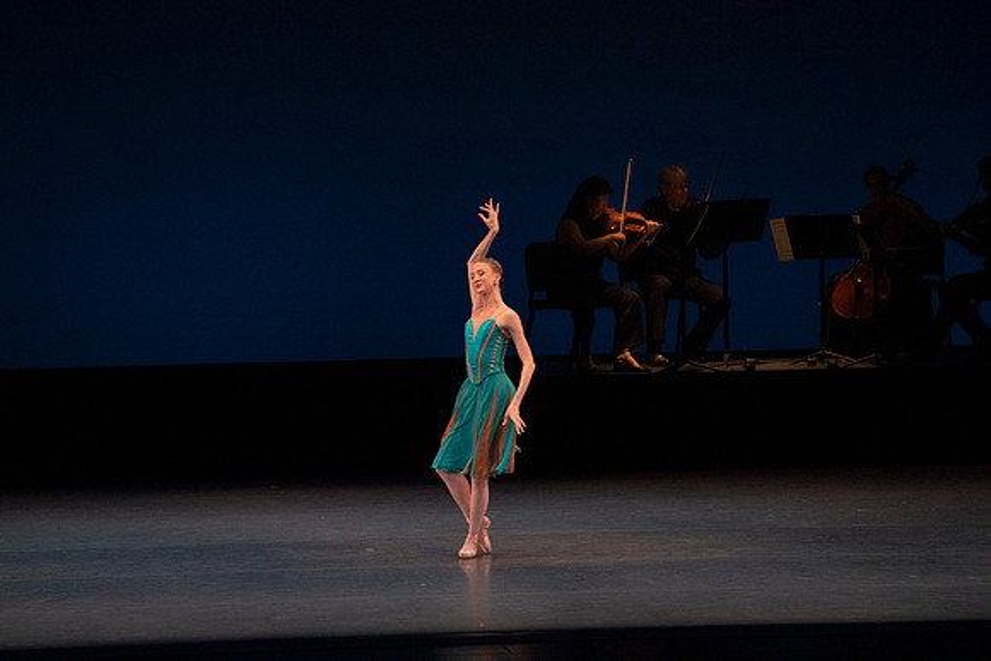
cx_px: 496
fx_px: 7048
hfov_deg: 8.0
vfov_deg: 5.4
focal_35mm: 256
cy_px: 330
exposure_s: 1/400
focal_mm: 256
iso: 8000
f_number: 7.1
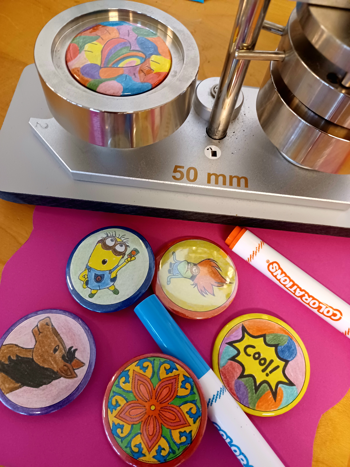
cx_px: 175
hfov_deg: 54.9
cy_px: 234
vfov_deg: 69.4
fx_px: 337
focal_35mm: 25
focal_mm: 4.6
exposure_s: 1/25
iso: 640
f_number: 1.8
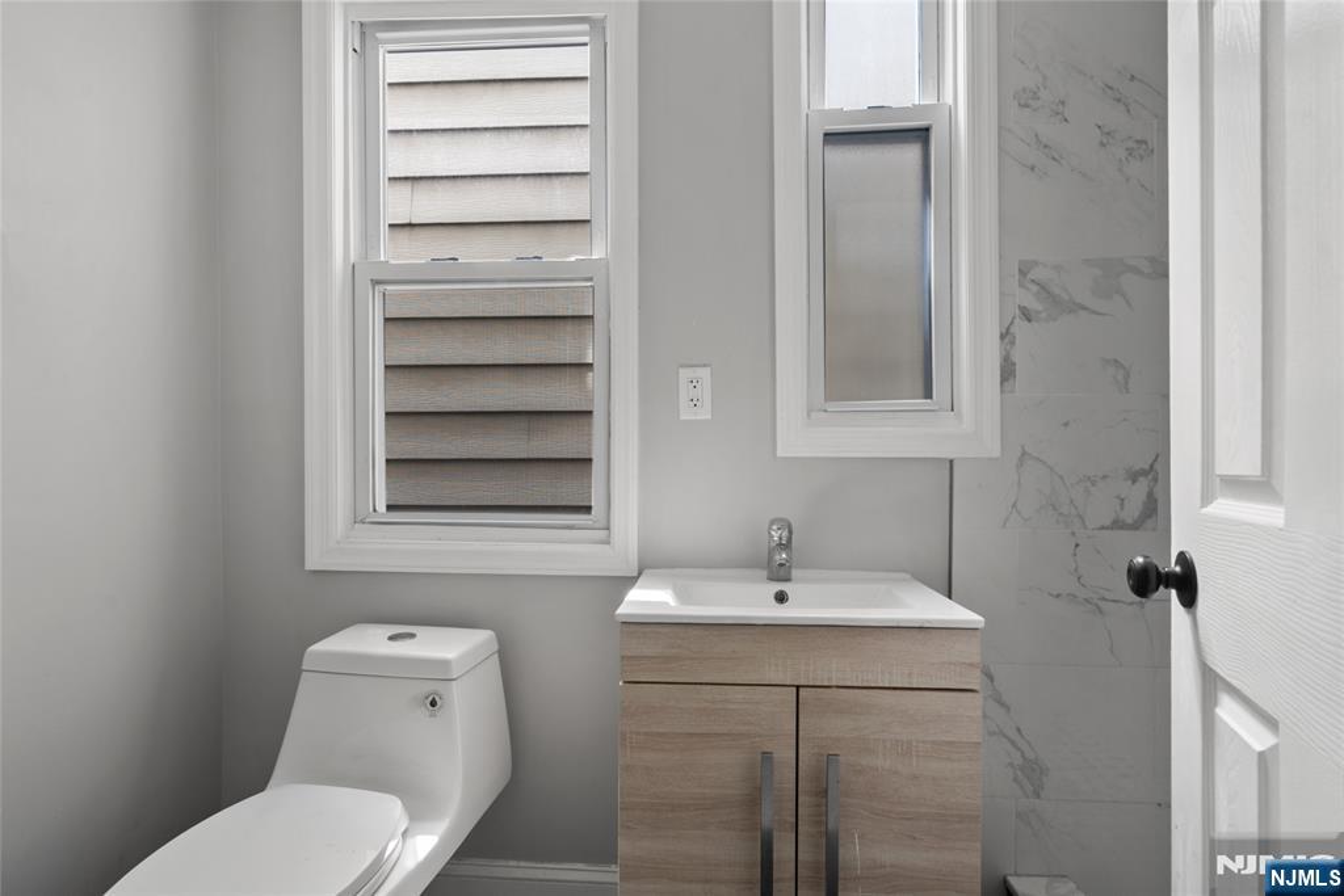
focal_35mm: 16
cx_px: 672
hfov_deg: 96.7
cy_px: 448
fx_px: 597
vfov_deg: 73.8
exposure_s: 1/5
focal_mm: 16
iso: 100
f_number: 8
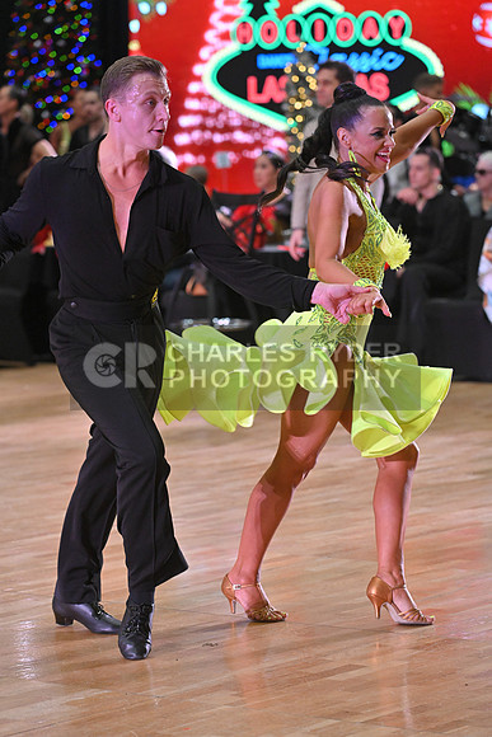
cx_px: 246
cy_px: 368
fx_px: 2970
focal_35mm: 145
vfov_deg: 14.2
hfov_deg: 9.5
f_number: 5
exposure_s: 1/400
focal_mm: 145
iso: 4000
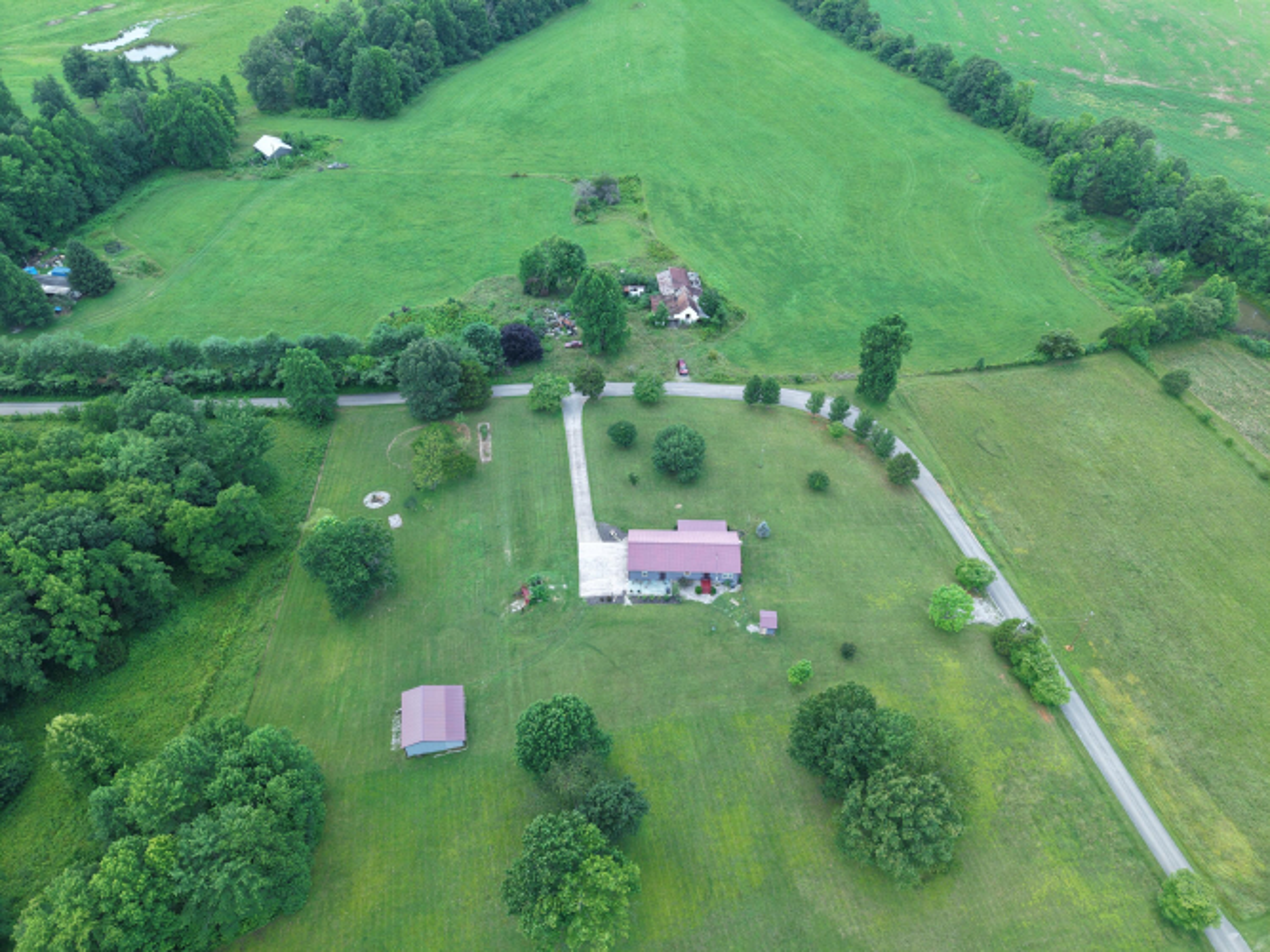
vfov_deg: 56.8
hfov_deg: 71.6
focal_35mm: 24
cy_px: 476
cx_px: 635
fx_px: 880
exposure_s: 1/15
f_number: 1.8
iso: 140
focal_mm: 8.67
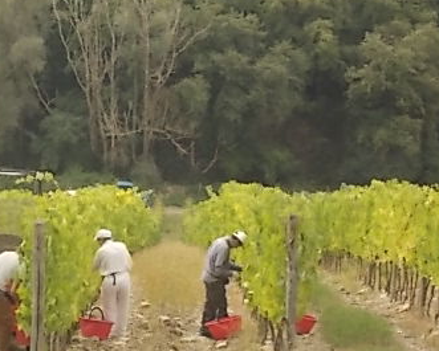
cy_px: 183
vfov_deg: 8.3
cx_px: 27
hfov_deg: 10.3
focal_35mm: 187
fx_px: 2430
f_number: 5.5
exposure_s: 1/100
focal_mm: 17.6
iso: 80
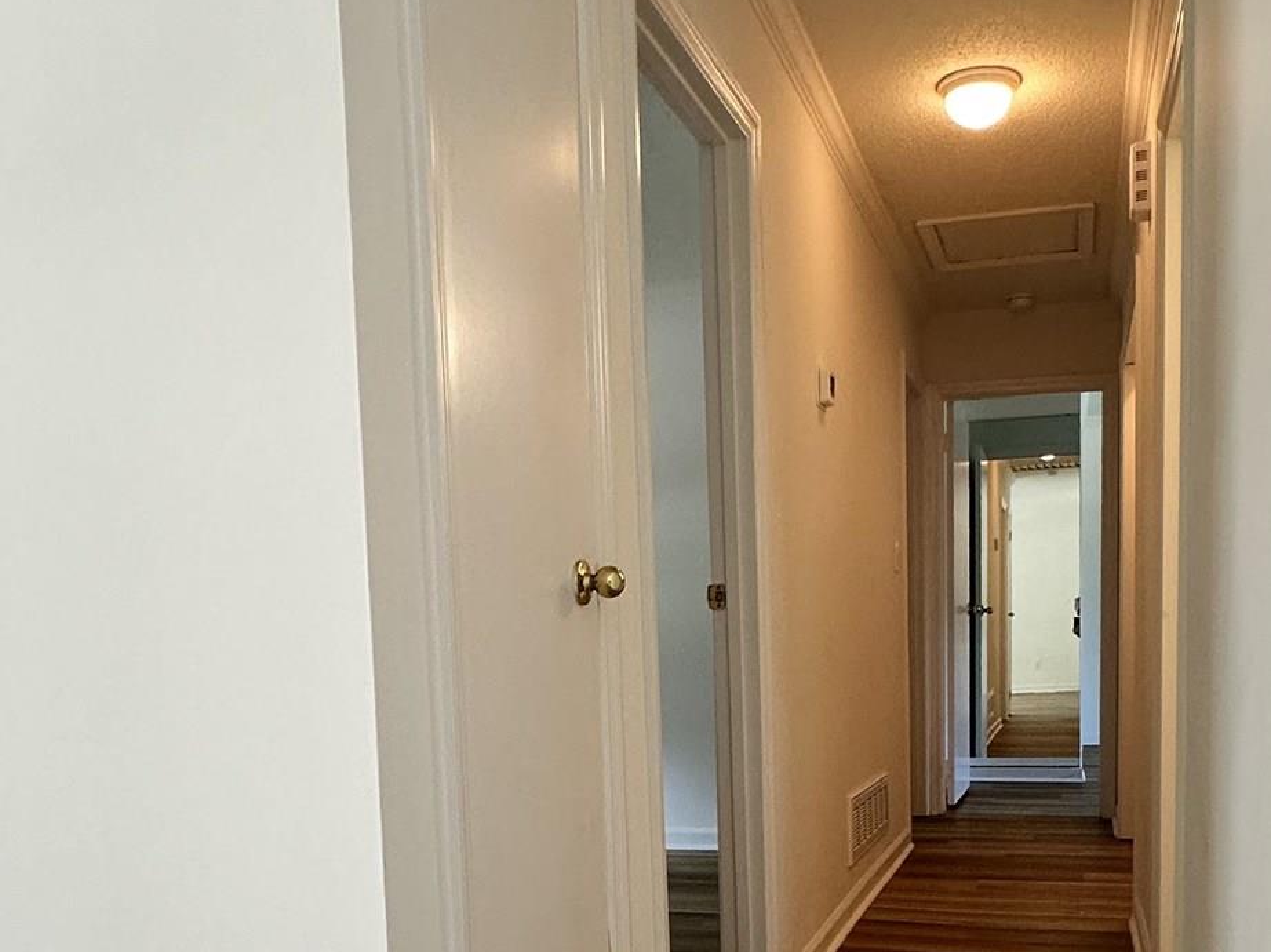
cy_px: 743
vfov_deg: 39.3
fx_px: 1285
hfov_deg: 52.5
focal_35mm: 35
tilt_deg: -3.9
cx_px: 717
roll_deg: +1.2
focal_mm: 2.22
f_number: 2.2
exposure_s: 1/120
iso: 200
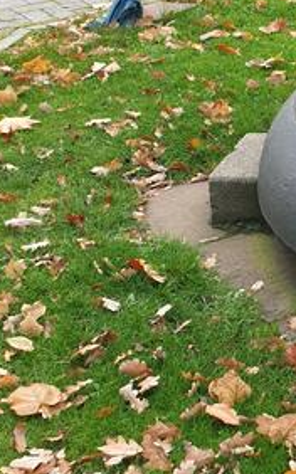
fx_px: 1137
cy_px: 111
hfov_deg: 13.3
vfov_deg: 23.3
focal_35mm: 88
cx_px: 544
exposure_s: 1/100
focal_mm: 4.3
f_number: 2.4
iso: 64
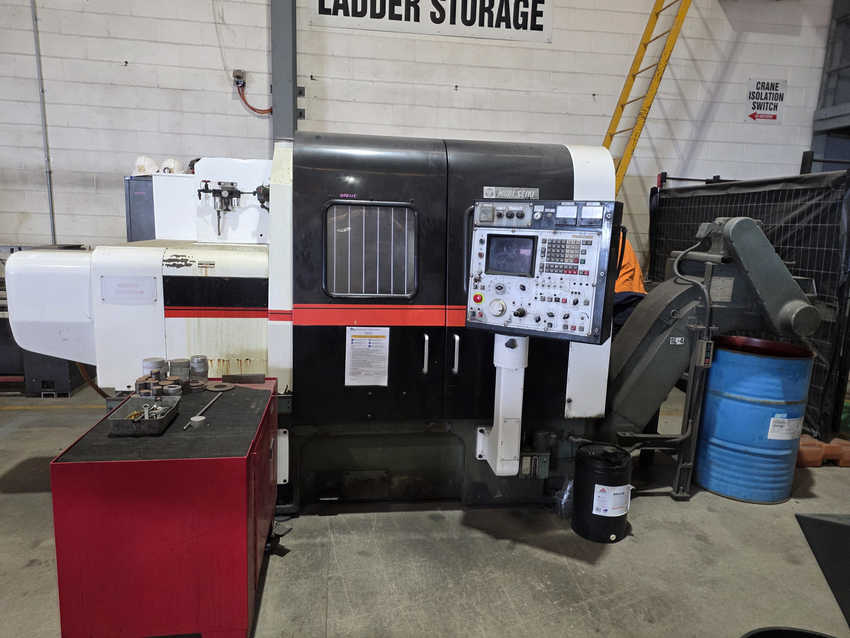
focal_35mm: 23
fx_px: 565
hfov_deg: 73.9
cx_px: 425
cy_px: 319
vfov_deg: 58.9
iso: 250
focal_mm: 6.25
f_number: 1.7
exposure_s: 1/100
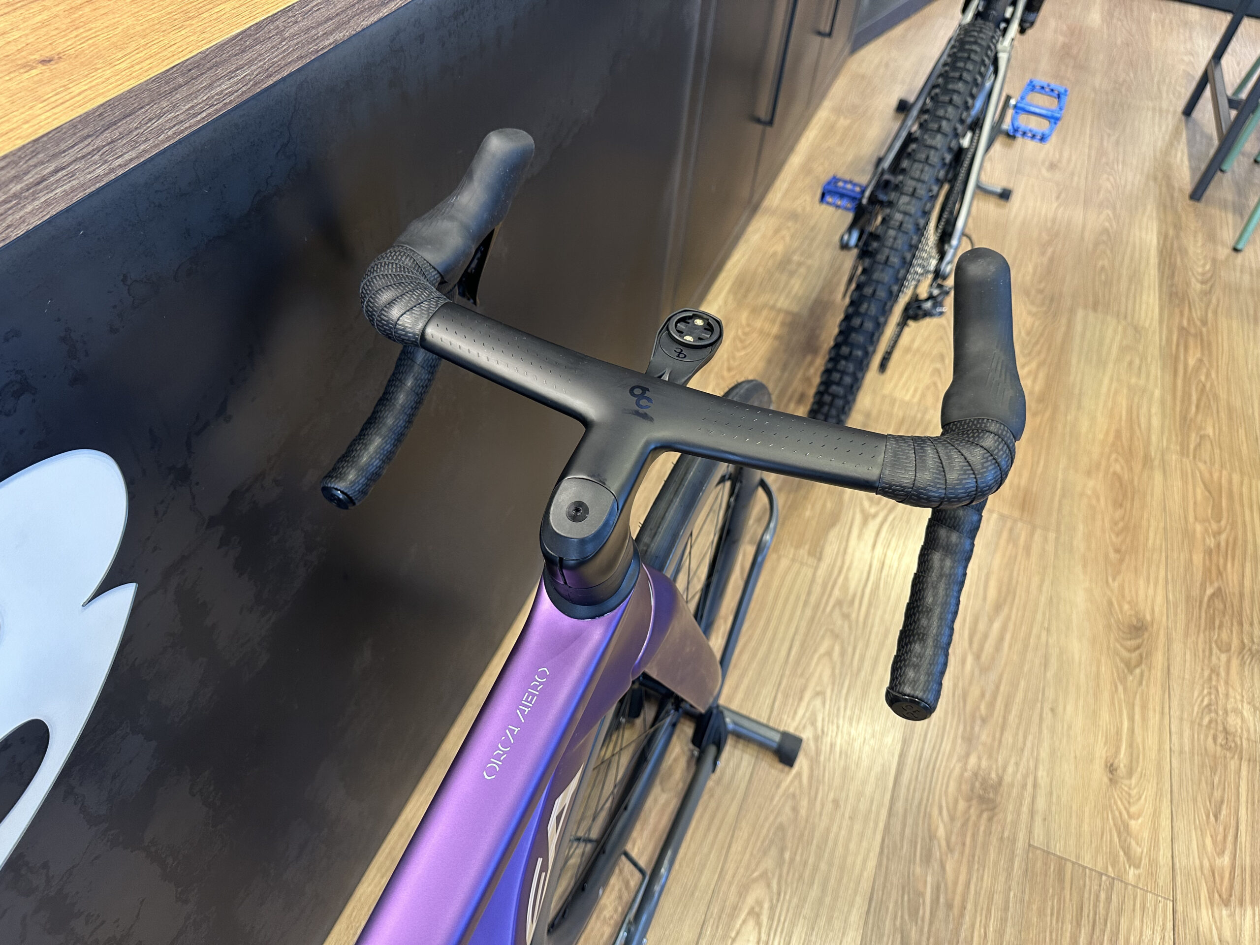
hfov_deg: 71.6
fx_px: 874
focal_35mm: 24
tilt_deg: -46.2
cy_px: 472
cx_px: 630
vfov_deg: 56.8
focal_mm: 6.86
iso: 160
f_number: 1.78
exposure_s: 1/50
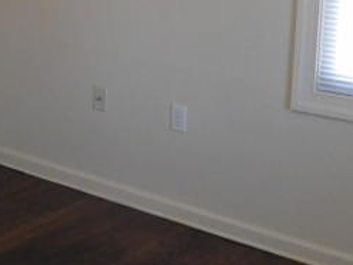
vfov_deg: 17.6
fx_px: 826
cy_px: -20
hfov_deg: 22.2
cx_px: -76
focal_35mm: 81
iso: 360
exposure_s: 1/30
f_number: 3.4
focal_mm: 4.5
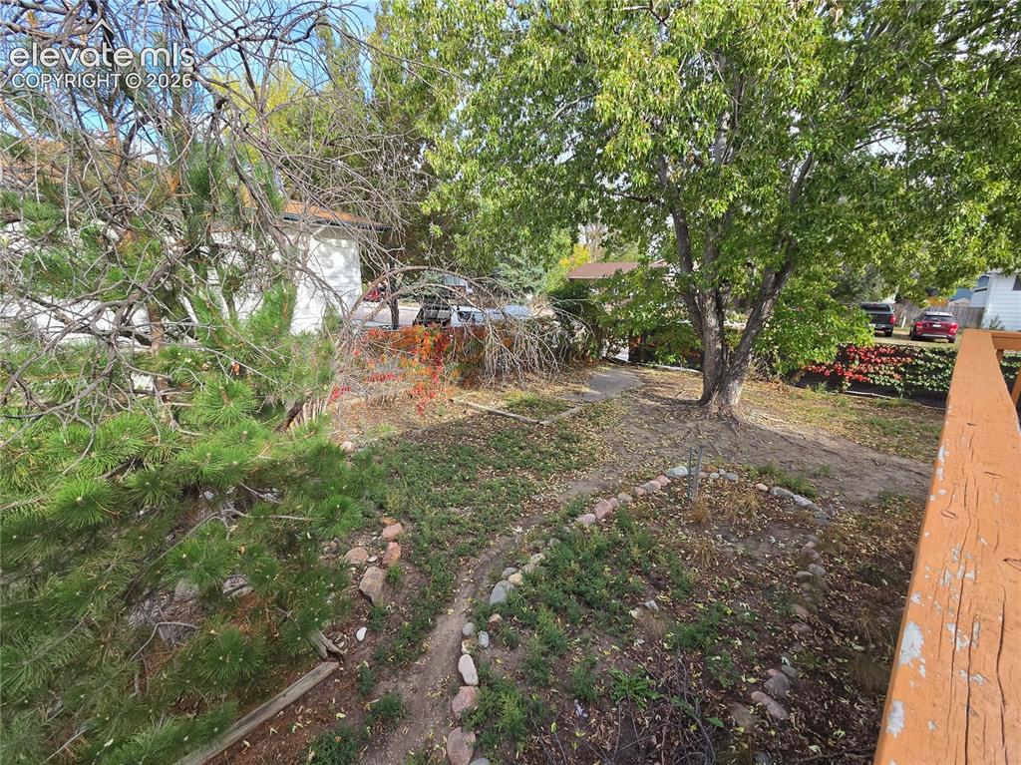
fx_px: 383
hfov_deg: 106.2
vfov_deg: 89.9
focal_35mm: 13
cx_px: 510
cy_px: 382
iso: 125
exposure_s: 1/719
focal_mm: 2.2
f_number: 2.2
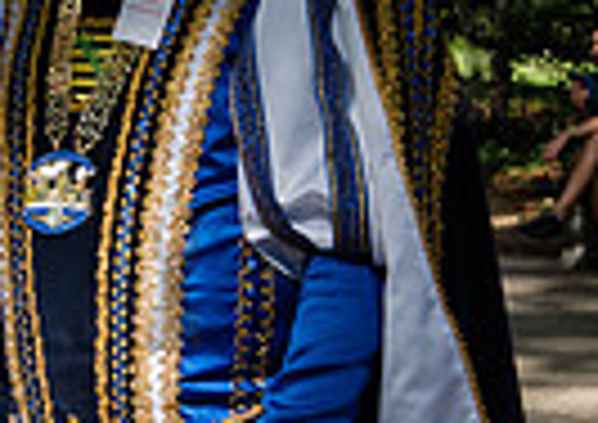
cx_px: -439
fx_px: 2894
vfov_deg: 8.3
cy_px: 38
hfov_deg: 11.1
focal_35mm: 171
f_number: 4.5
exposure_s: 1/640
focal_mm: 38
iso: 250
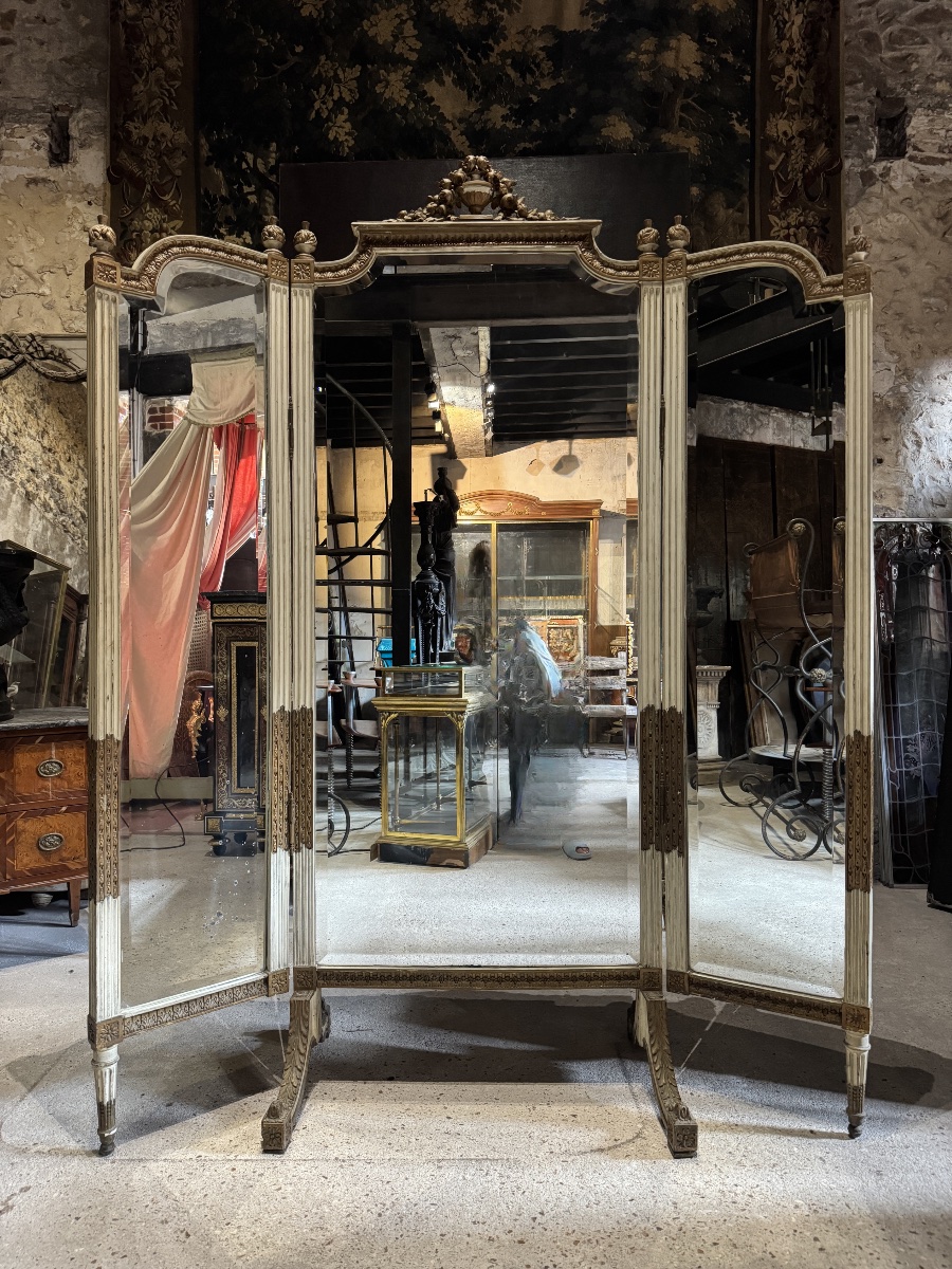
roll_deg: +0.5
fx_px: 880
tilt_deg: -1.0
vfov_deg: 71.6
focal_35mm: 24
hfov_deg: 56.8
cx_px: 476
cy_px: 634
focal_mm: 6.76
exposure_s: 1/50
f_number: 1.78
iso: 640
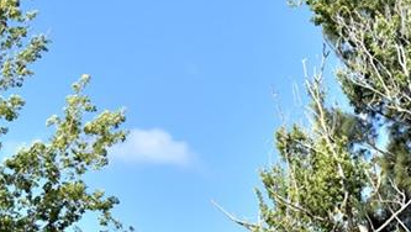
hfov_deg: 14.9
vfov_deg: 8.9
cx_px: 599
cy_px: 257
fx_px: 1473
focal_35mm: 135
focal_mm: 28
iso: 100
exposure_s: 1/500
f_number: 6.3
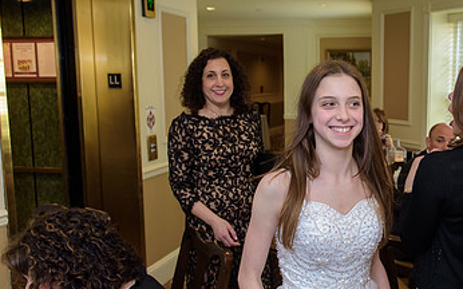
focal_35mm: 41
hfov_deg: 46.7
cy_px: 145
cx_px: 339
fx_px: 517
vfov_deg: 31.2
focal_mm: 24
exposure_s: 1/125
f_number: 3.2
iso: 1600
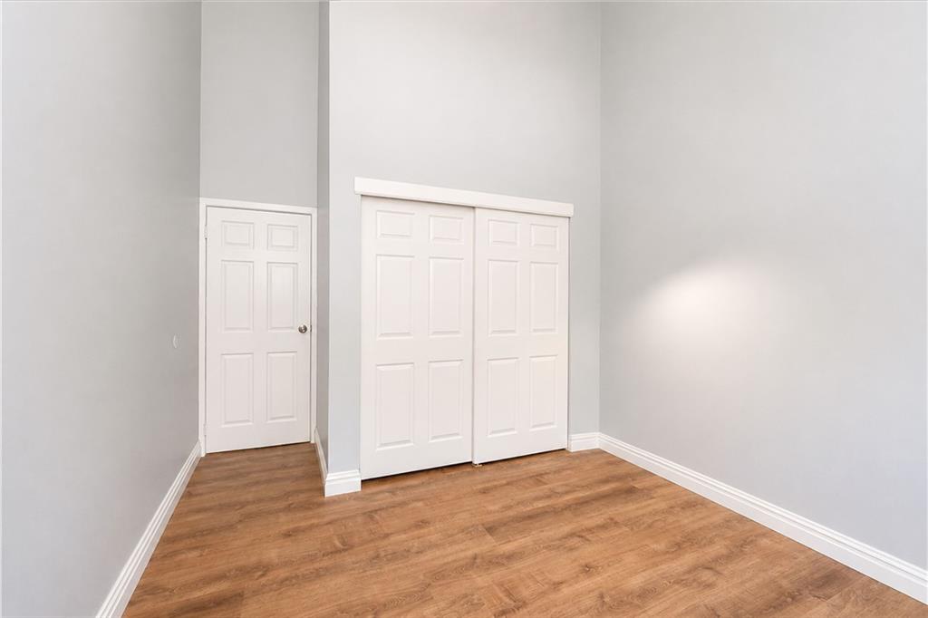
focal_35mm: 15
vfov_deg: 77.3
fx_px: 387
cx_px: 464
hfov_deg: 100.4
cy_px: 309
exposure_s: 1/60
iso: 1600
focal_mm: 10
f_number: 8
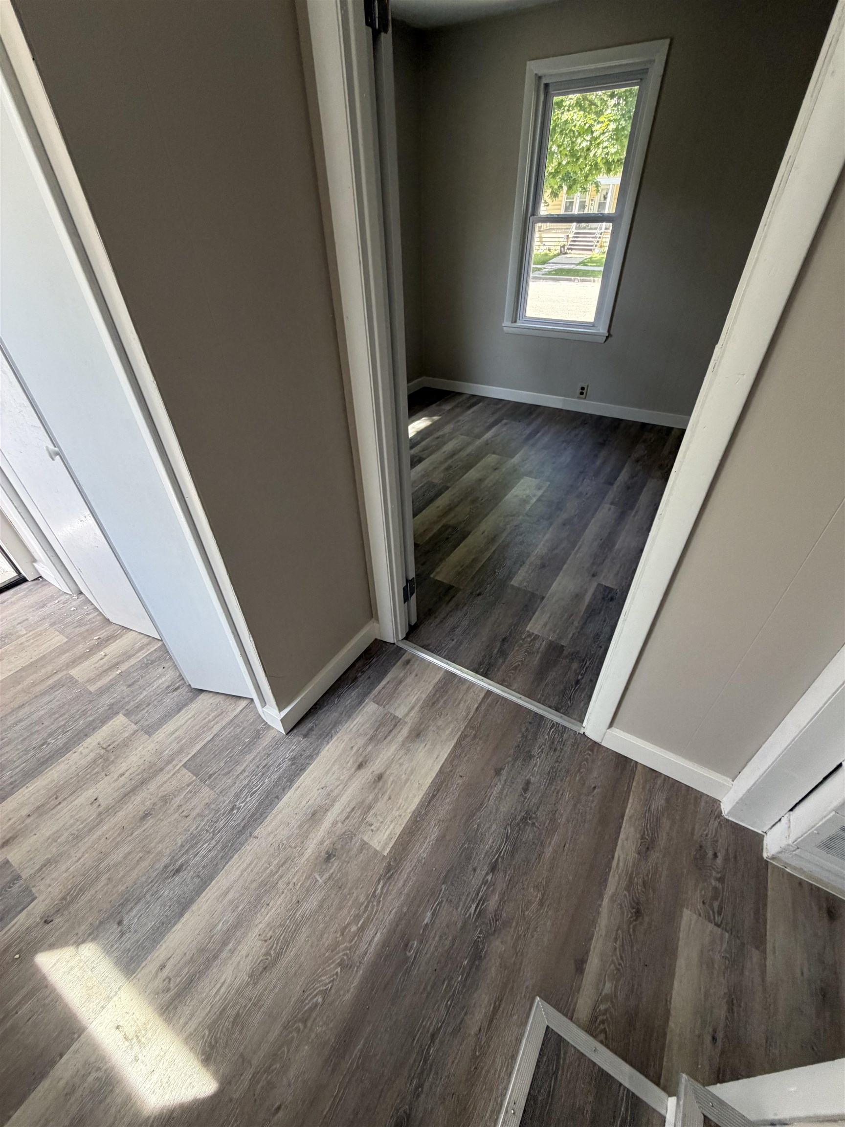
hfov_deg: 85.7
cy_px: 564
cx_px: 422
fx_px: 456
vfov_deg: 102.1
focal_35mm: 14
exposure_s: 1/121
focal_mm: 2.22
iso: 200
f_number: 2.2
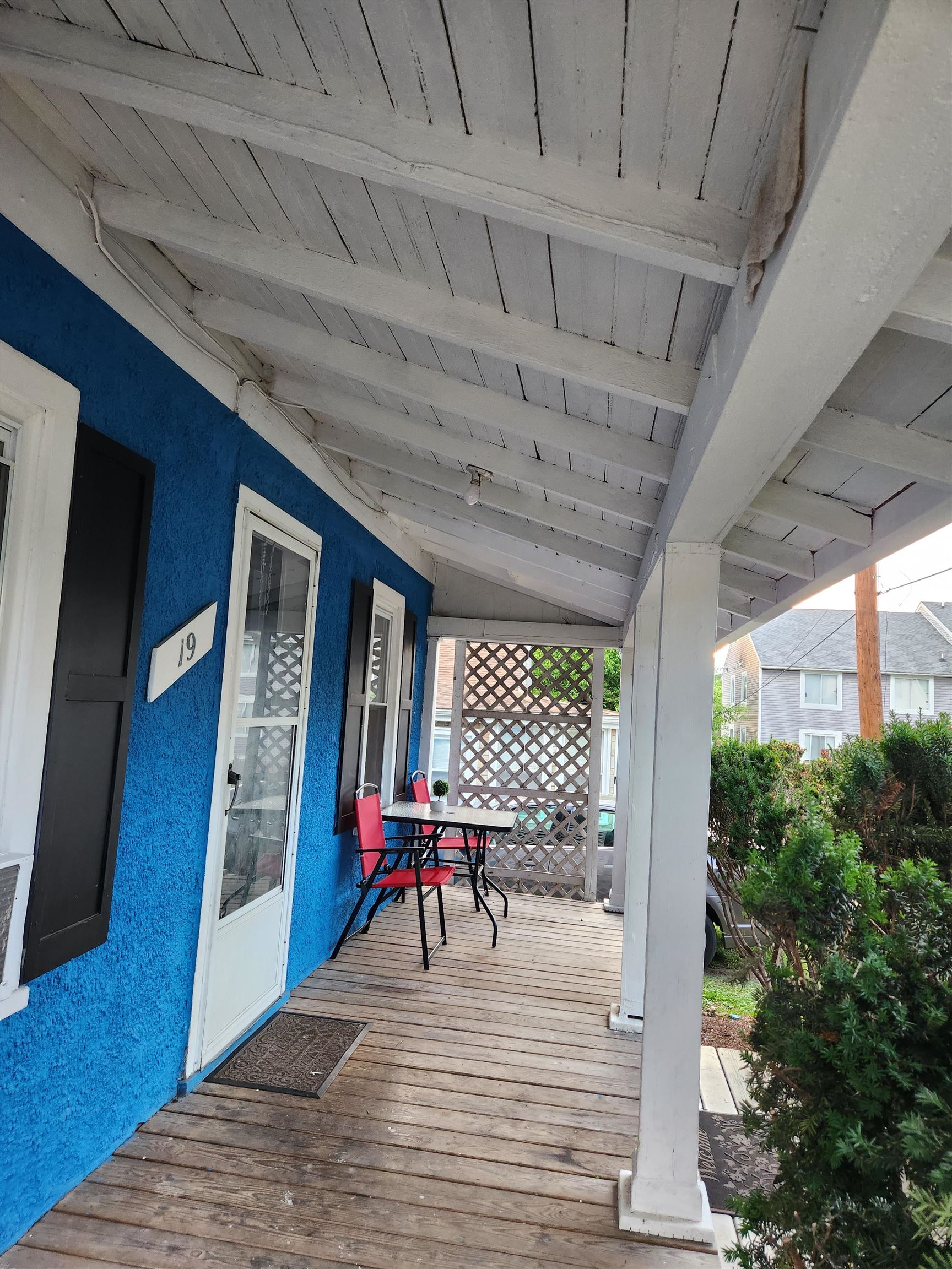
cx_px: 476
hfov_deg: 58.9
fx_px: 843
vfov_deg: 73.9
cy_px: 634
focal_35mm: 23
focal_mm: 5.4
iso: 200
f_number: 1.8
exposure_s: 1/120
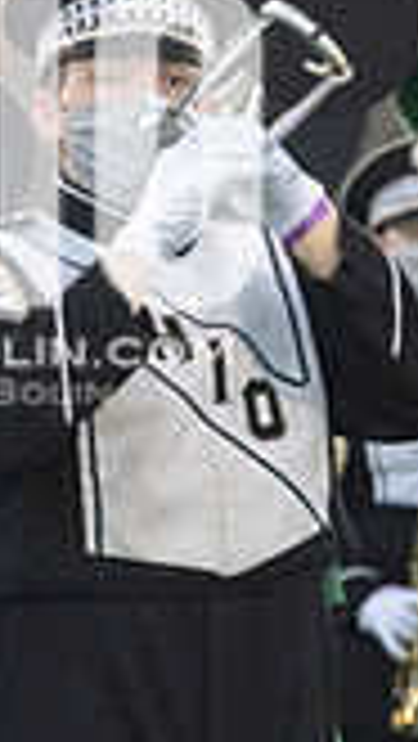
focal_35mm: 737
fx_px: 14500
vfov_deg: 2.9
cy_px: 191
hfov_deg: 1.7
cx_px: -76
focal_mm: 200
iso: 5000
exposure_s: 1/5000
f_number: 4.5
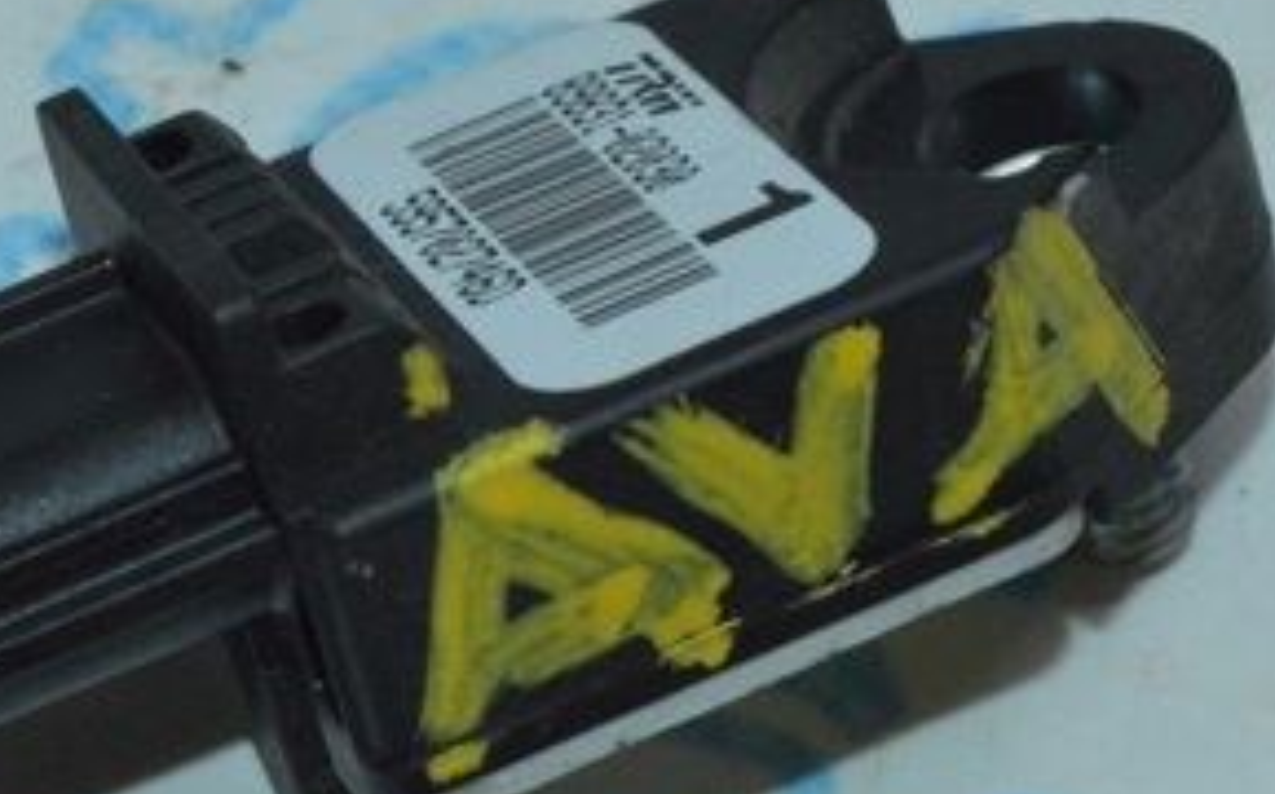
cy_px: 373
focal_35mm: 186
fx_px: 6461
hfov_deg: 11.3
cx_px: 604
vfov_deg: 7.0
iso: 3200
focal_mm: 55
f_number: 16
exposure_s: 1/200
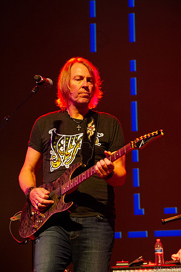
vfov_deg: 16.4
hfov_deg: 10.9
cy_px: 136
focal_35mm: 125
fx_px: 945
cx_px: 90
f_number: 7.1
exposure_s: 1/160
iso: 8000
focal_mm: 125
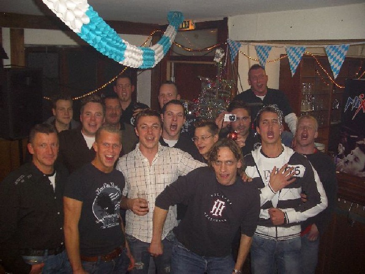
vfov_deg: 40.7
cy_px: 137
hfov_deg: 52.6
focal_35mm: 35
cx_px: 182
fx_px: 369
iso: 100
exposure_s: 1/60
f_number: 2.6
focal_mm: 5.8
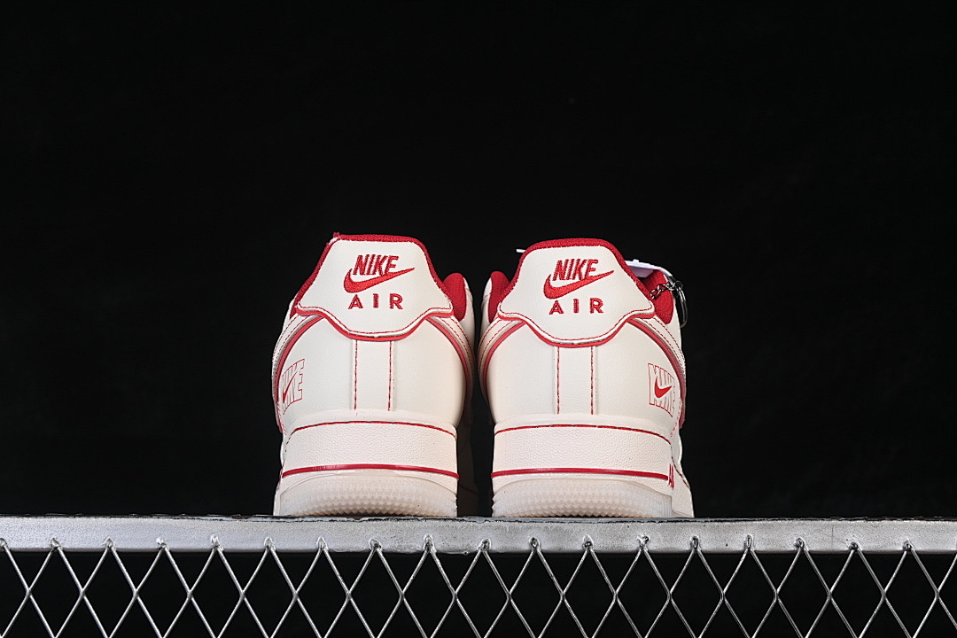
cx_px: 478
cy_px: 319
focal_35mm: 75
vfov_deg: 18.2
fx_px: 1994
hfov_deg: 27.0
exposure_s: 1/80
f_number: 8
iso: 160
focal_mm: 50
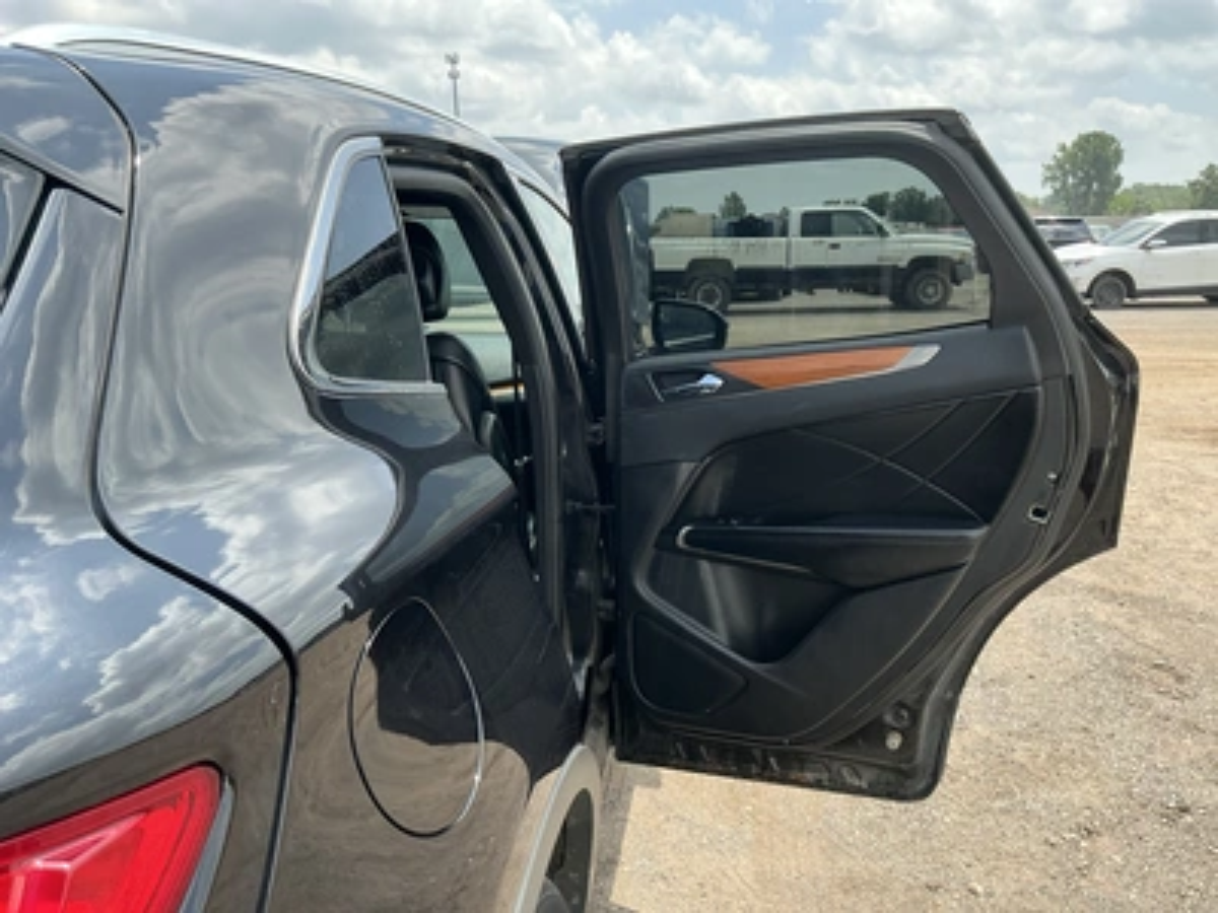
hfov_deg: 63.4
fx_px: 985
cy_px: 456
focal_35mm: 28
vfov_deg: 49.7
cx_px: 609
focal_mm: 3
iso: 25
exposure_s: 1/666
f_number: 1.8
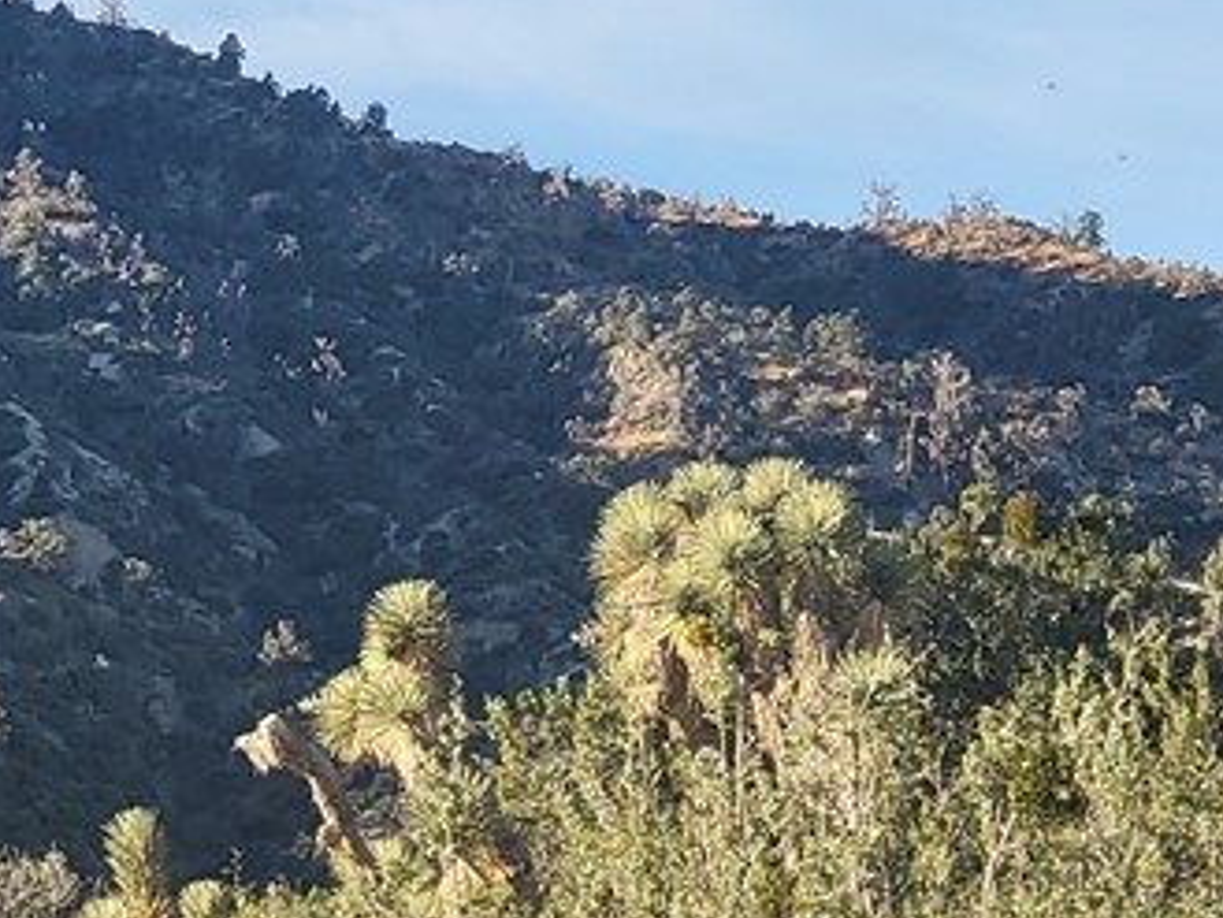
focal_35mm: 224
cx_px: 468
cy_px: 1256
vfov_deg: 6.6
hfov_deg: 8.8
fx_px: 7917
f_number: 2.4
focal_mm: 9
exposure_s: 1/638
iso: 50
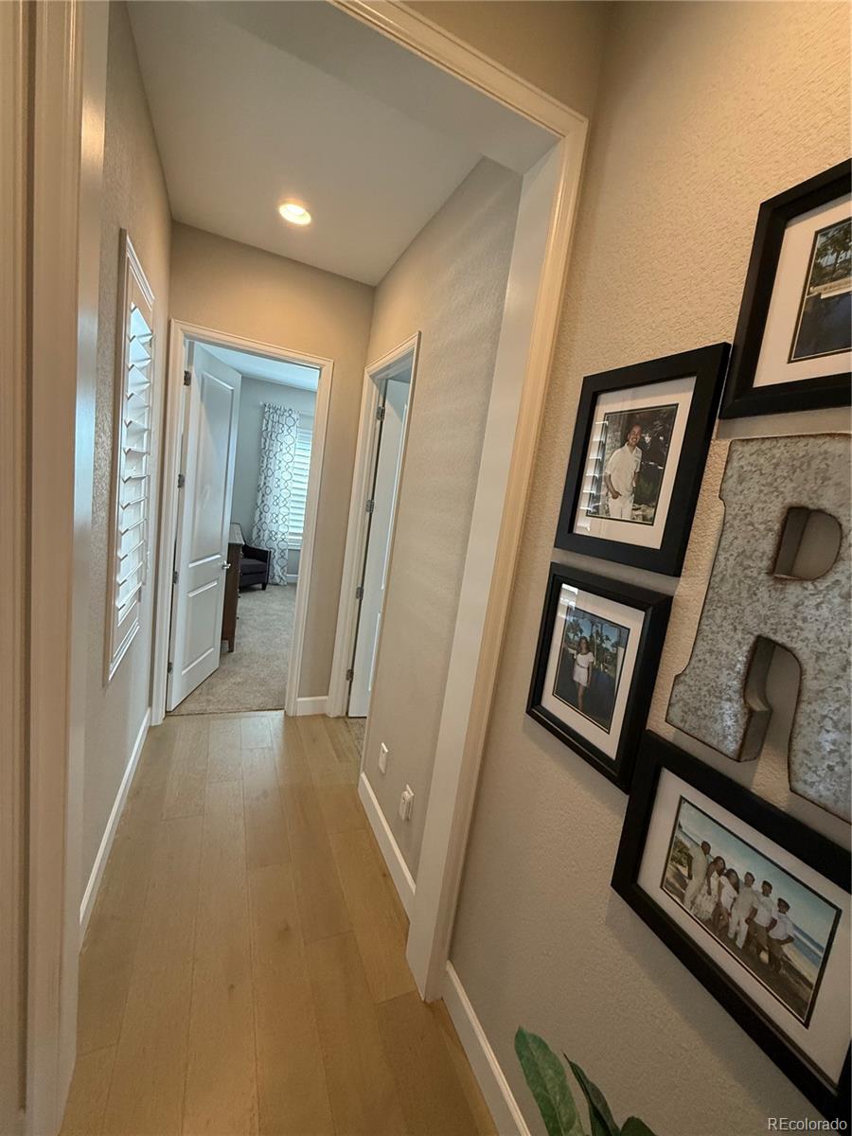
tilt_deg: -8.2
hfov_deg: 85.7
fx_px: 459
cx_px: 426
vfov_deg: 102.1
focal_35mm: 14
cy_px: 568
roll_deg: -7.8
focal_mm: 2.22
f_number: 2.2
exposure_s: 1/120
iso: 400
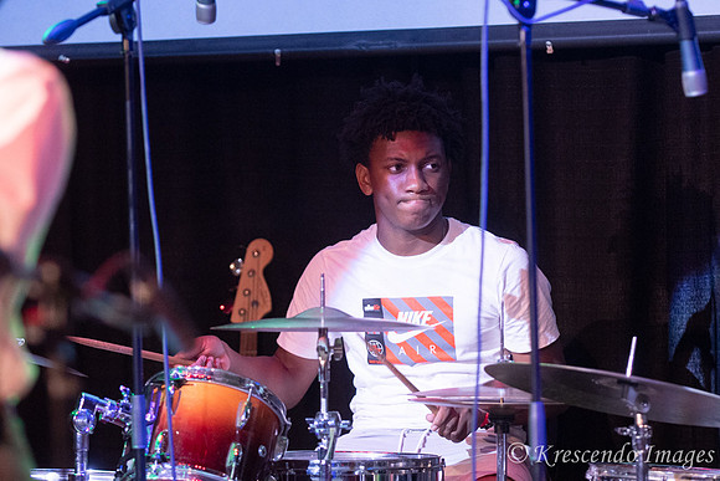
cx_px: 360
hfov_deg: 12.4
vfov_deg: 8.3
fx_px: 3301
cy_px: 240
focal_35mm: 165
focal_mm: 110
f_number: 2.8
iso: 3200
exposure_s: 1/200
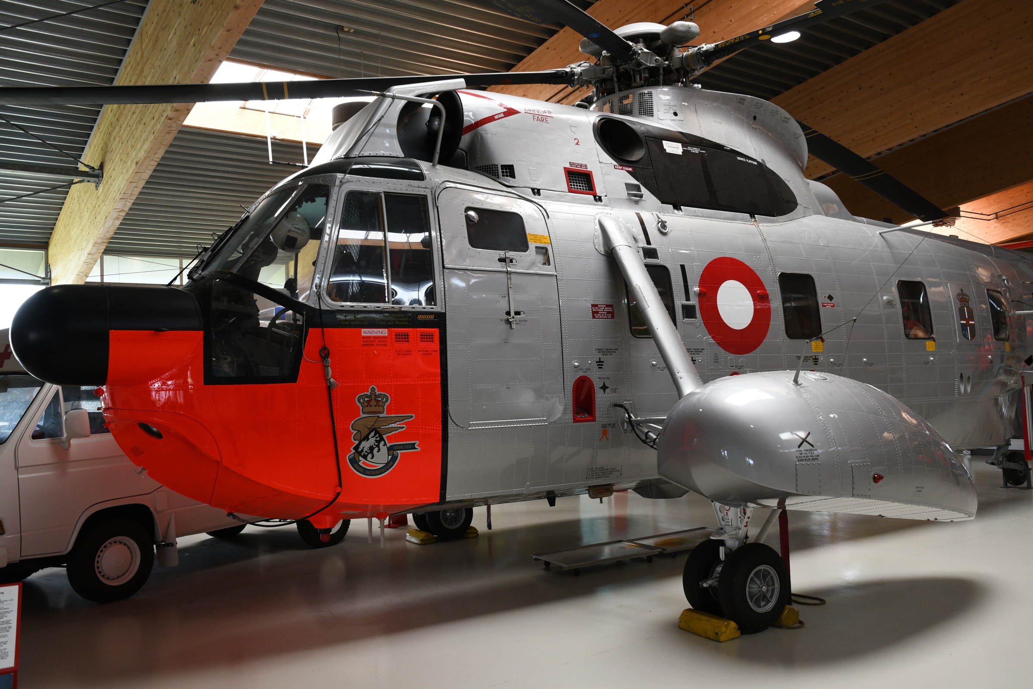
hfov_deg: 61.9
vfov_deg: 43.6
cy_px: 344
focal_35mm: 30
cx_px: 516
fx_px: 861
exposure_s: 1/100
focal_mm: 20
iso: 640
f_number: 5
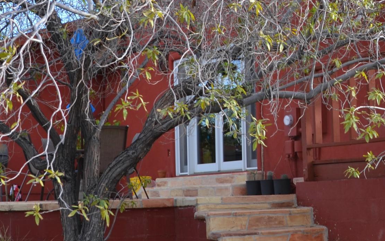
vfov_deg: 15.7
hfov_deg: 24.4
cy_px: 104
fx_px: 871
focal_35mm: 83
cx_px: 331
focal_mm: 20
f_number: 5.6
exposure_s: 1/125
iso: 100
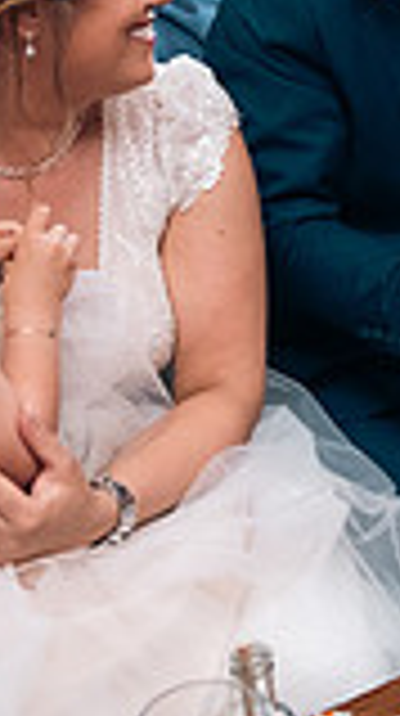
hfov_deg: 10.5
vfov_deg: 19.0
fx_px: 2025
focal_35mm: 107
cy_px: -124
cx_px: 737
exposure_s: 1/160
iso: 800
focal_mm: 28
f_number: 3.5
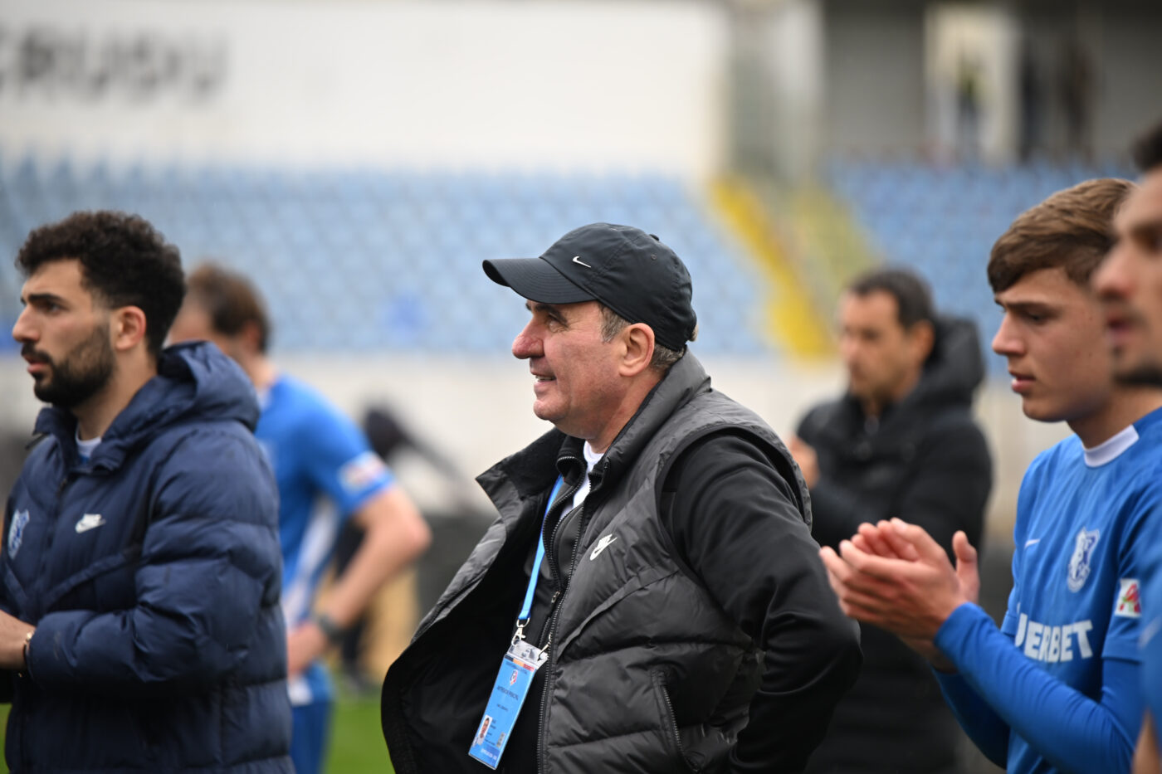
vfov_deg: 6.9
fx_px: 6454
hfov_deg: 10.3
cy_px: 387
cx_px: 581
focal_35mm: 200
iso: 500
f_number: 2.8
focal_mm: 200
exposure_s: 1/400
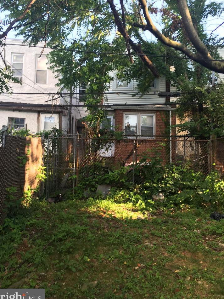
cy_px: 137
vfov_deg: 55.3
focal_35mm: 33
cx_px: 117
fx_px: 285
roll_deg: -1.1
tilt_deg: +6.4
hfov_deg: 42.9
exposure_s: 1/60
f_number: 2.2
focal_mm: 4.15
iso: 25
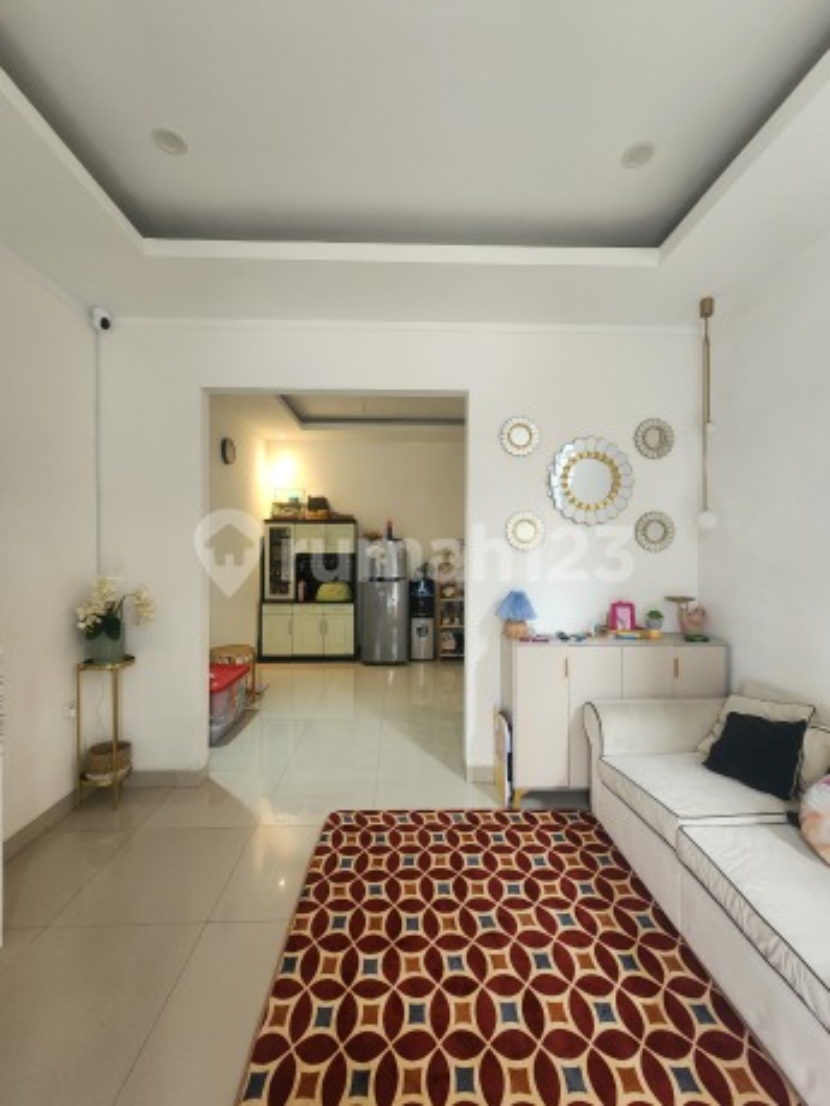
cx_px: 415
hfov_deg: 89.9
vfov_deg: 106.2
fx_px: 416
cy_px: 553
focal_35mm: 13
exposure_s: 1/50
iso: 400
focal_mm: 2.2
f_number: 2.2
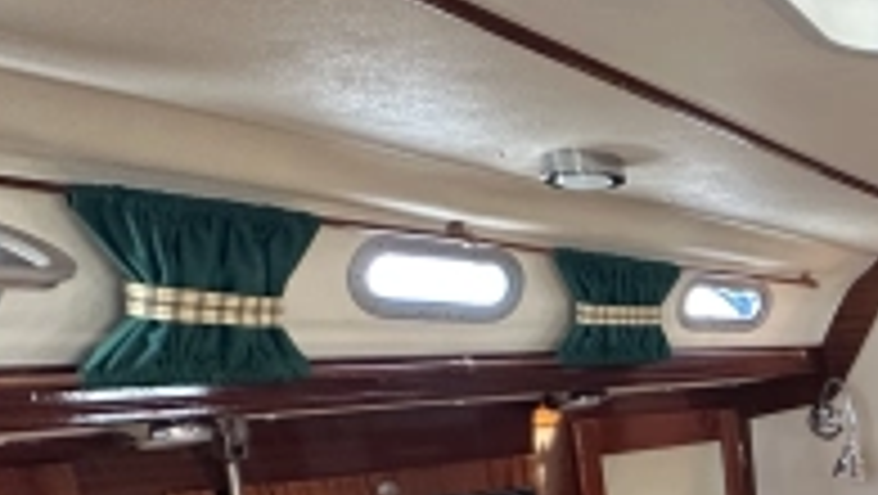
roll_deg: -0.8
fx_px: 1002
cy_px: 596
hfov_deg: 32.1
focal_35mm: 43
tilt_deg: -14.4
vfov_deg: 25.0
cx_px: 1207
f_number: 2.2
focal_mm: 2.22
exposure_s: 1/90
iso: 320
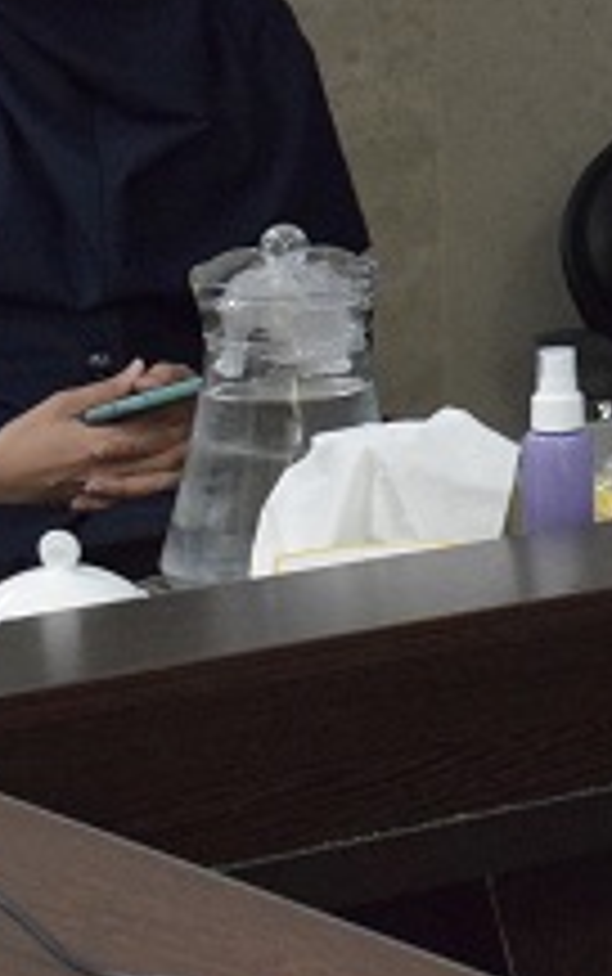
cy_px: -54
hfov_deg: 6.5
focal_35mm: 190
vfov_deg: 10.9
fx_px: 5060
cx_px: 1526
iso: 3200
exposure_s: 1/80
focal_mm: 30
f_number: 7.1
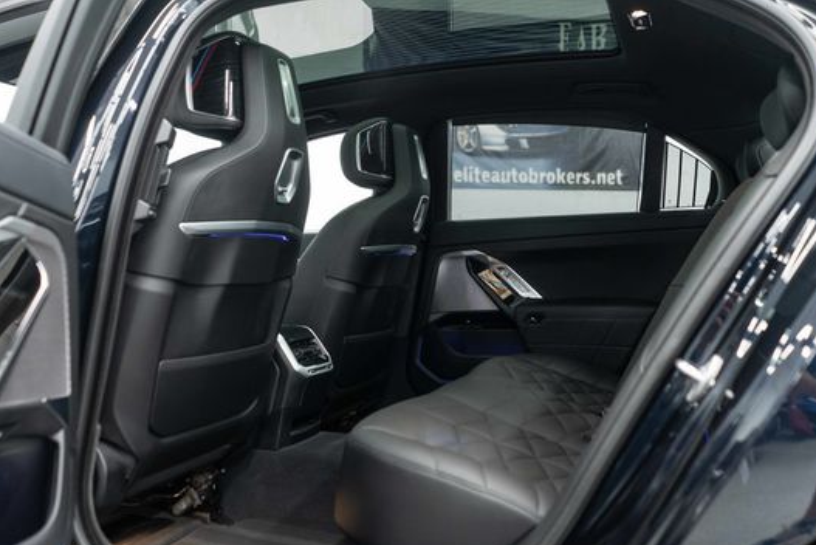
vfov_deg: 38.9
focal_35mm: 34
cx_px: 393
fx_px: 771
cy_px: 253
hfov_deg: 55.8
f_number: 3.2
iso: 1250
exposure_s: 1/50
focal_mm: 28
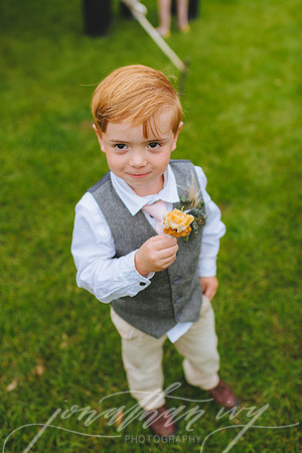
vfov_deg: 54.4
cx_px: 151
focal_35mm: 35
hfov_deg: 37.9
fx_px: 440
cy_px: 226
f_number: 2.2
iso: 320
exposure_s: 1/1000
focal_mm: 35
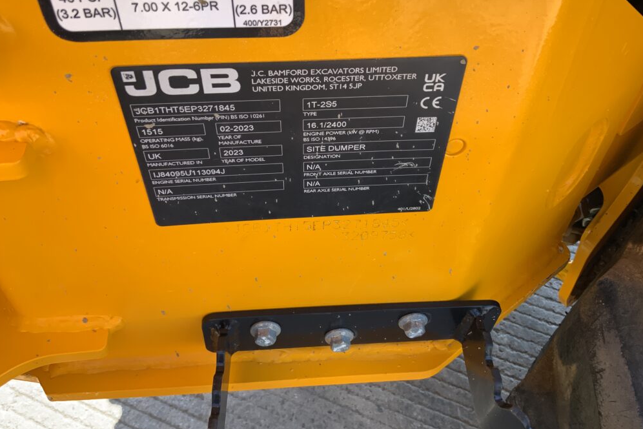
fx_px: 554
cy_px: 184
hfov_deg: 60.3
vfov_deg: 42.2
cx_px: 325
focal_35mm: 31
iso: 16
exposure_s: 1/134
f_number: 1.8
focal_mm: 3
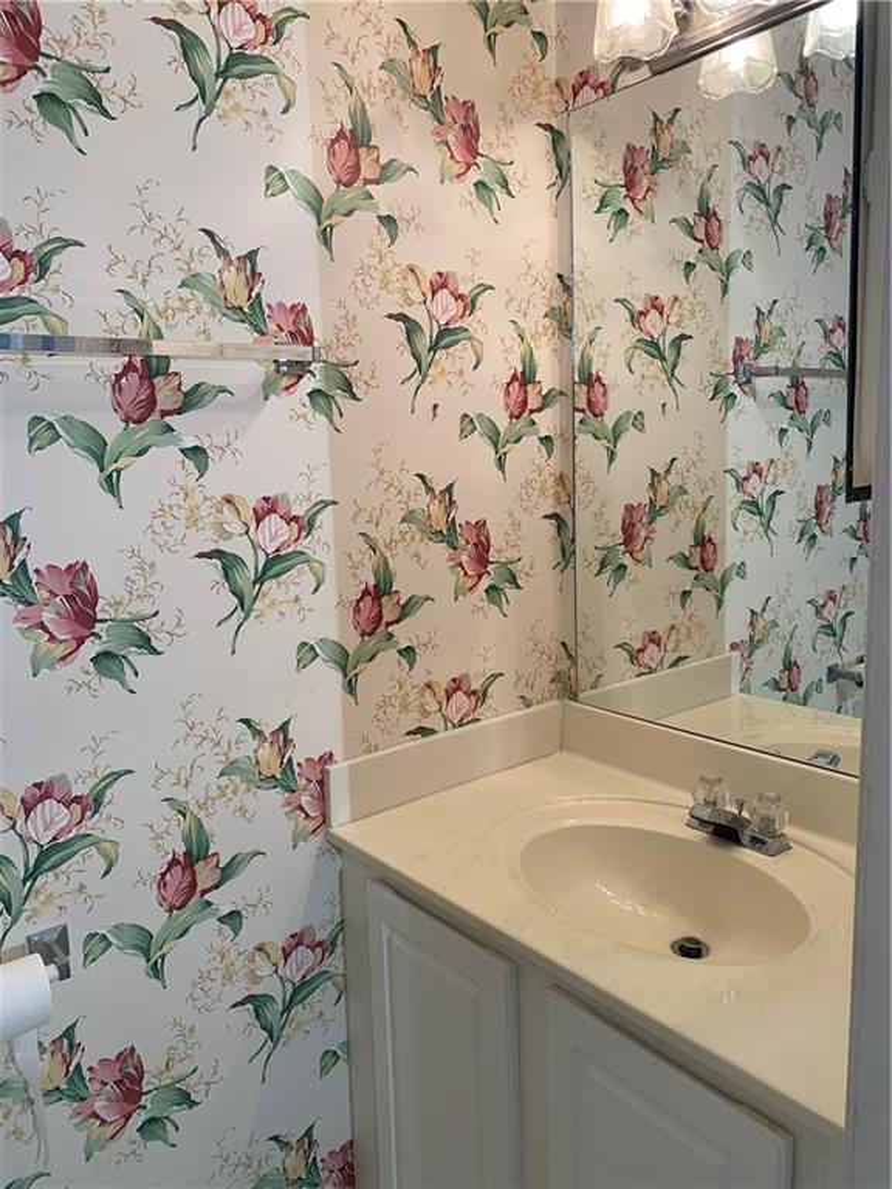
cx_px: 446
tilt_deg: -8.7
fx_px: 893
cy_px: 594
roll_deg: +2.1
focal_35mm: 26
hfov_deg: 53.1
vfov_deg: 67.3
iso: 64
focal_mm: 4.25
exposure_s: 1/120
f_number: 1.8
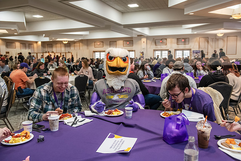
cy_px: 80
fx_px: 208
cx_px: 120
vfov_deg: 42.3
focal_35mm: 31
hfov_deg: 60.3
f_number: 4
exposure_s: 1/125
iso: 2500
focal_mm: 31
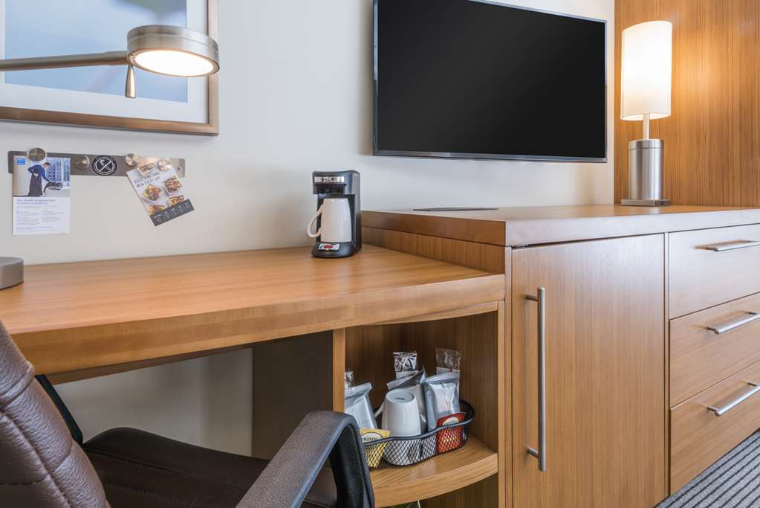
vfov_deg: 64.6
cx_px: 380
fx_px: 401
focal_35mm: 19
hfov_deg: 86.9
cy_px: 254
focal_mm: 19
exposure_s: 1.3
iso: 100
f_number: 22
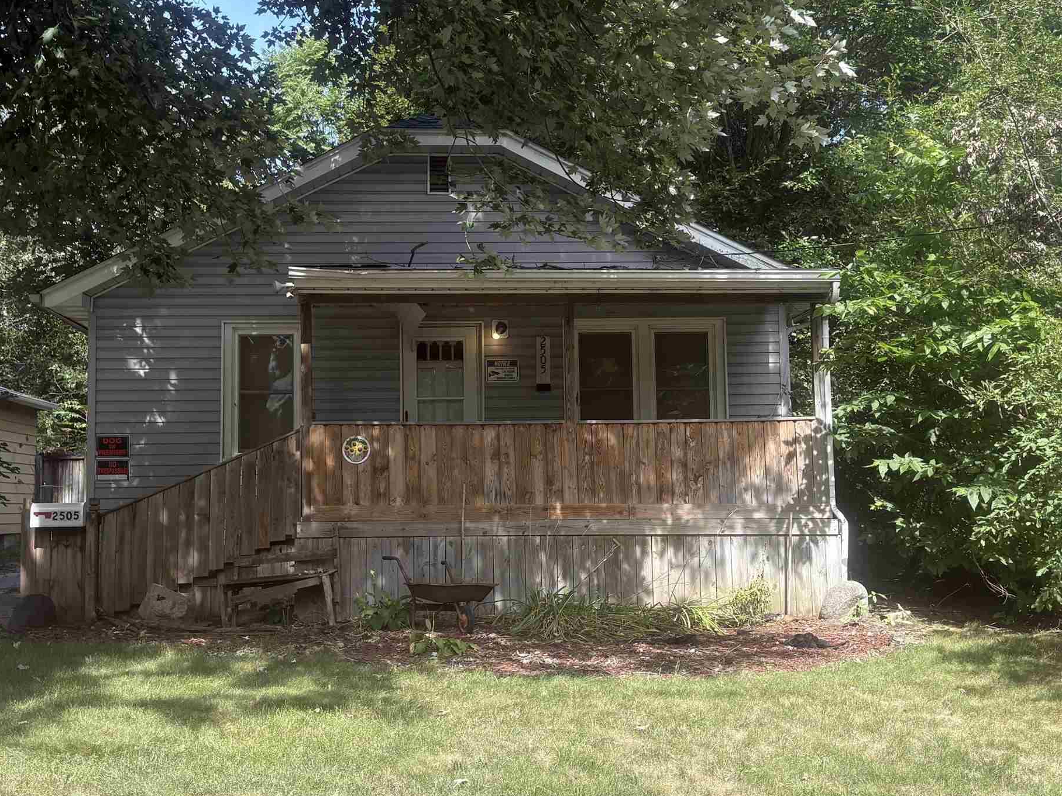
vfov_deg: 32.9
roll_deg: +1.6
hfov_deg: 42.9
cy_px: 400
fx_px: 1350
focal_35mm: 44
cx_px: 503
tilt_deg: +5.1
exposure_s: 1/716
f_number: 1.6
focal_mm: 5.96
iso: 50
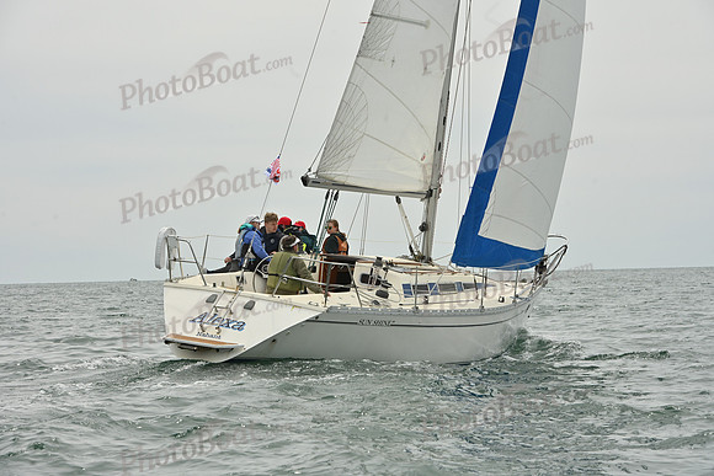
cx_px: 357
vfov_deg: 10.2
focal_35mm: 135
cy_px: 238
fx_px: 2678
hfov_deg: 15.2
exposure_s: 1/1250
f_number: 13
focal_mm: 135
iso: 320
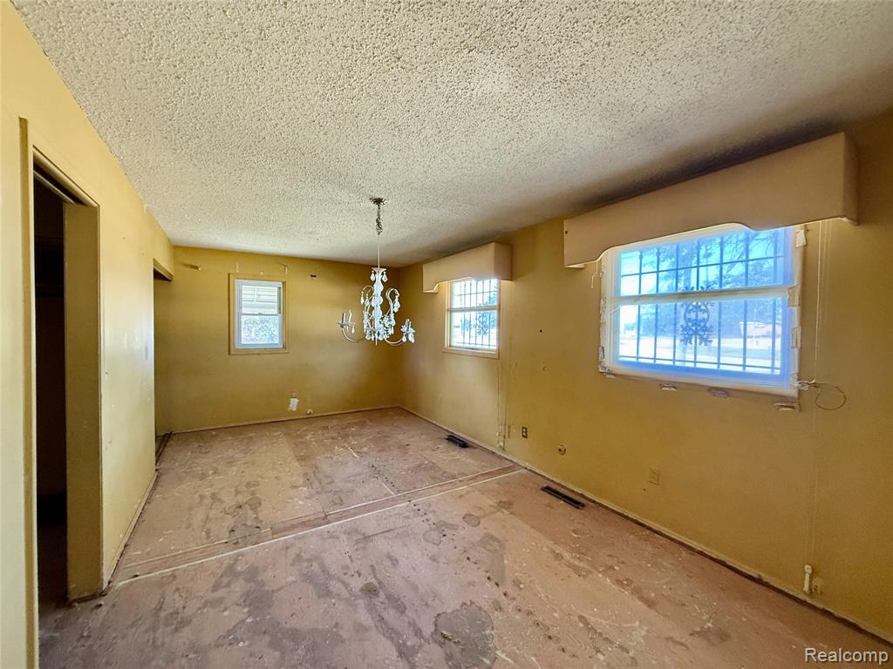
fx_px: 361
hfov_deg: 102.1
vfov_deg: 85.7
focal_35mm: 14
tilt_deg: -2.1
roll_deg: -0.6
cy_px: 334
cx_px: 446
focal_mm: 2.22
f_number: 2.2
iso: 320
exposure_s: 1/76
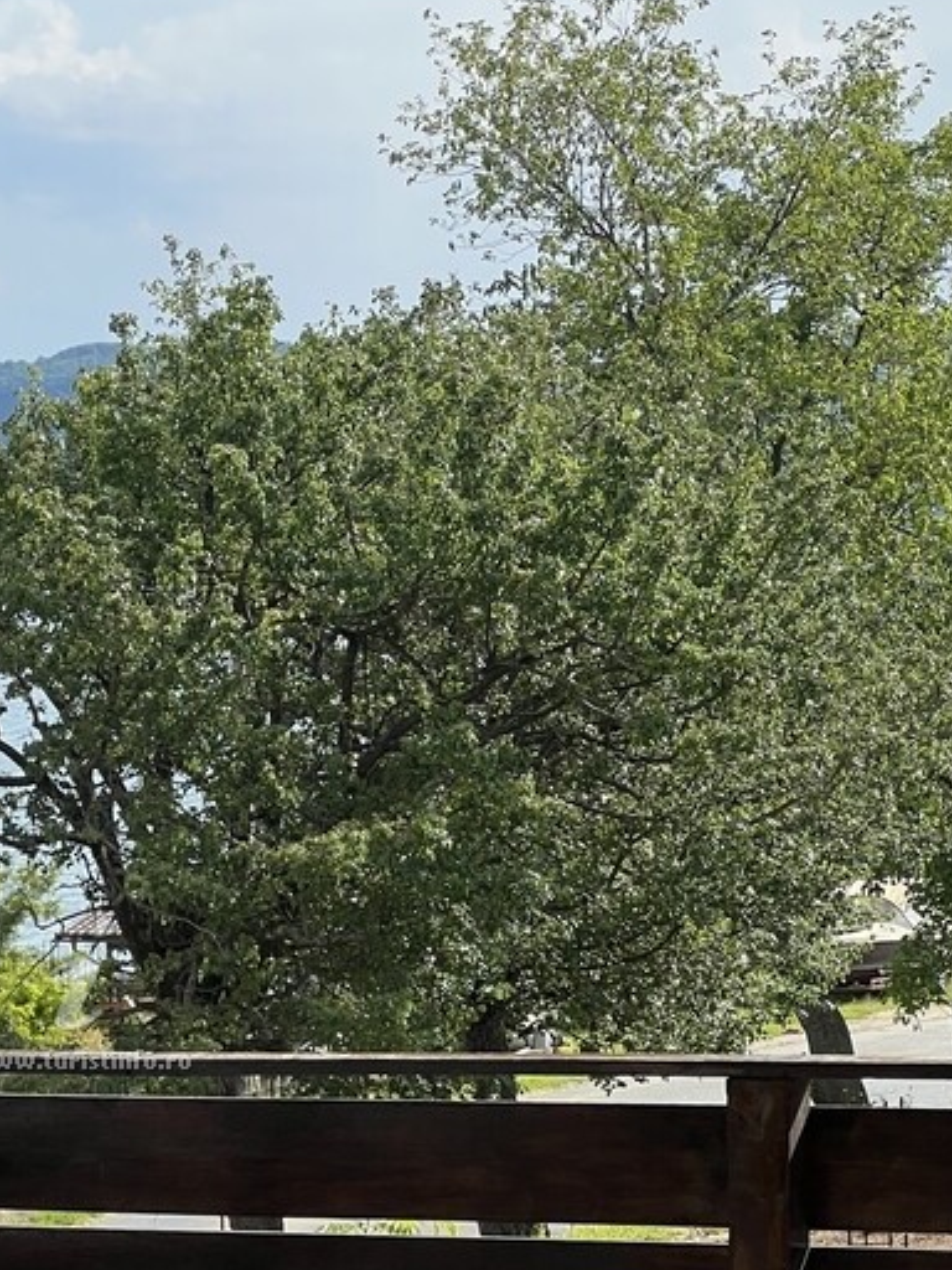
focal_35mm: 154
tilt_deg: -3.8
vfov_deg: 12.8
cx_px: 50
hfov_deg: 9.6
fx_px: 5647
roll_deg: +2.0
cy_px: 960
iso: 32
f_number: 2.8
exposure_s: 1/645
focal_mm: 9
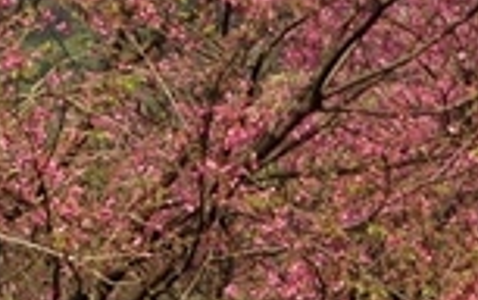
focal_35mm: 234
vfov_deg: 5.6
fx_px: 3052
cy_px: 125
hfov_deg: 8.5
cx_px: 972
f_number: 2.4
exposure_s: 1/951
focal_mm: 4.13
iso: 50
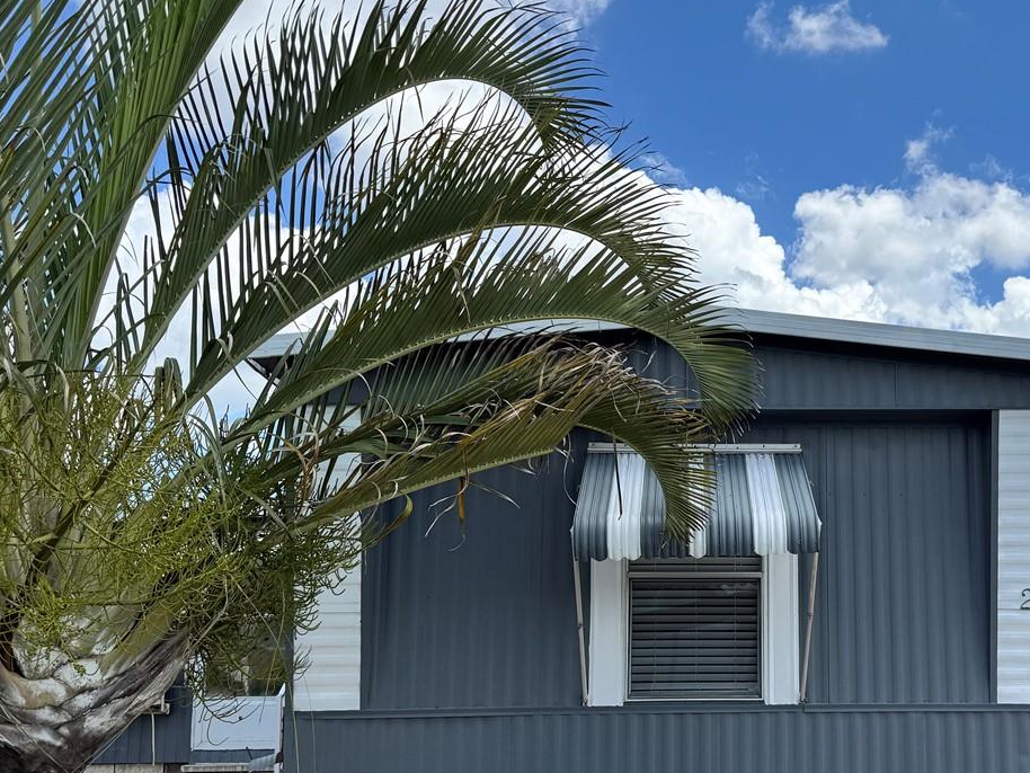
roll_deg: +0.3
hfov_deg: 43.5
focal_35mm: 42
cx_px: 758
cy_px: 508
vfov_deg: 34.1
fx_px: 1250
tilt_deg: +6.5
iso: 80
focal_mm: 6.76
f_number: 1.78
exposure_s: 1/4310
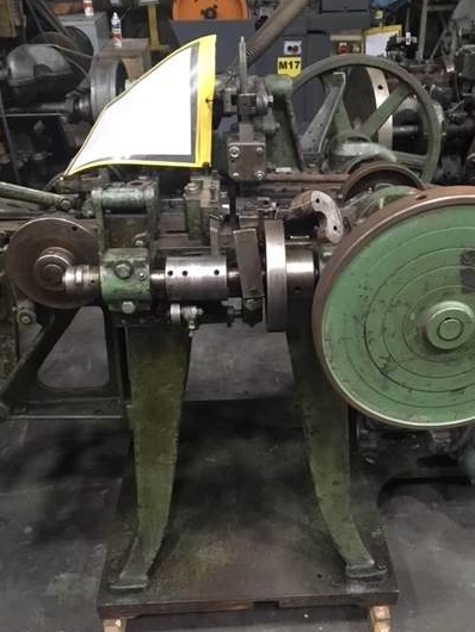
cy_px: 333
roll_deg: +1.8
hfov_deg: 40.7
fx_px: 640
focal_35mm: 35
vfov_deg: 52.6
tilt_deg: -32.8
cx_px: 265
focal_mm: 4.15
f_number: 2.2
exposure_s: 1/15
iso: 320
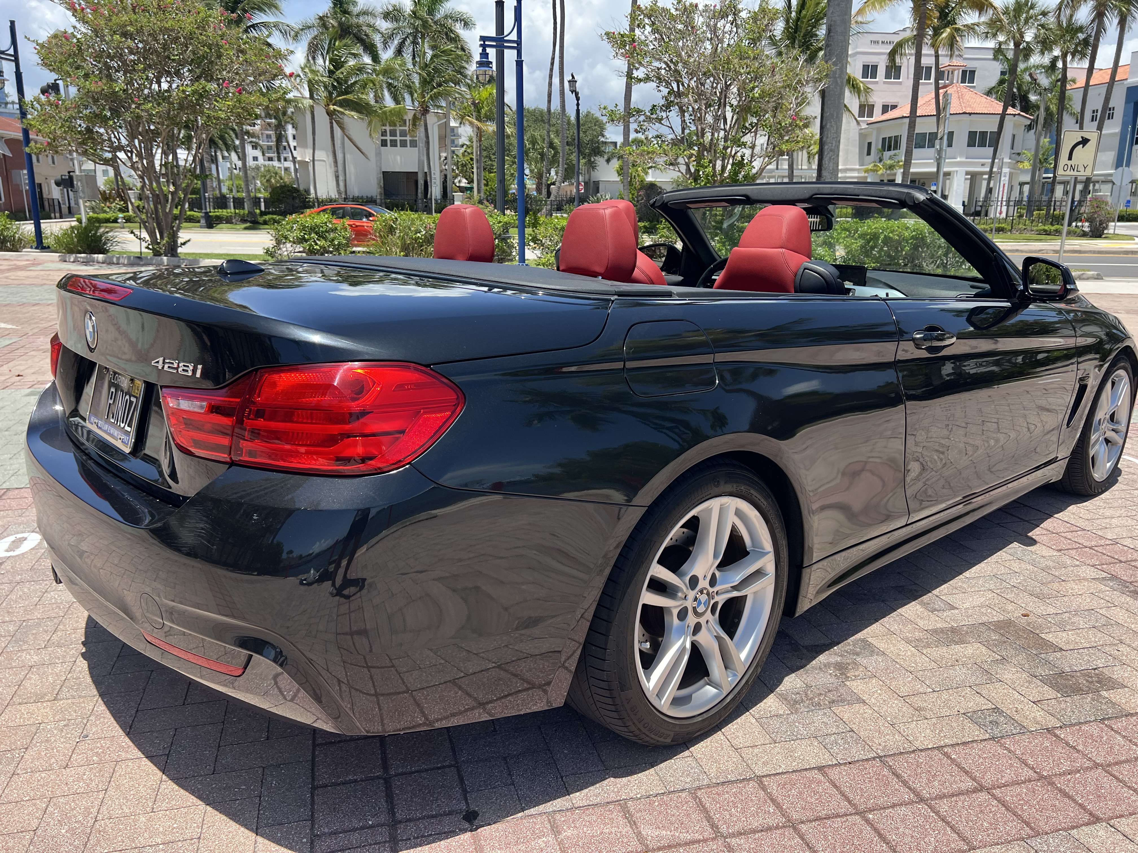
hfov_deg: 67.3
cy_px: 426
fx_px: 855
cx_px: 569
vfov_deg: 53.1
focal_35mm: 26
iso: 50
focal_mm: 5.7
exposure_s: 1/1934
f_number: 1.5
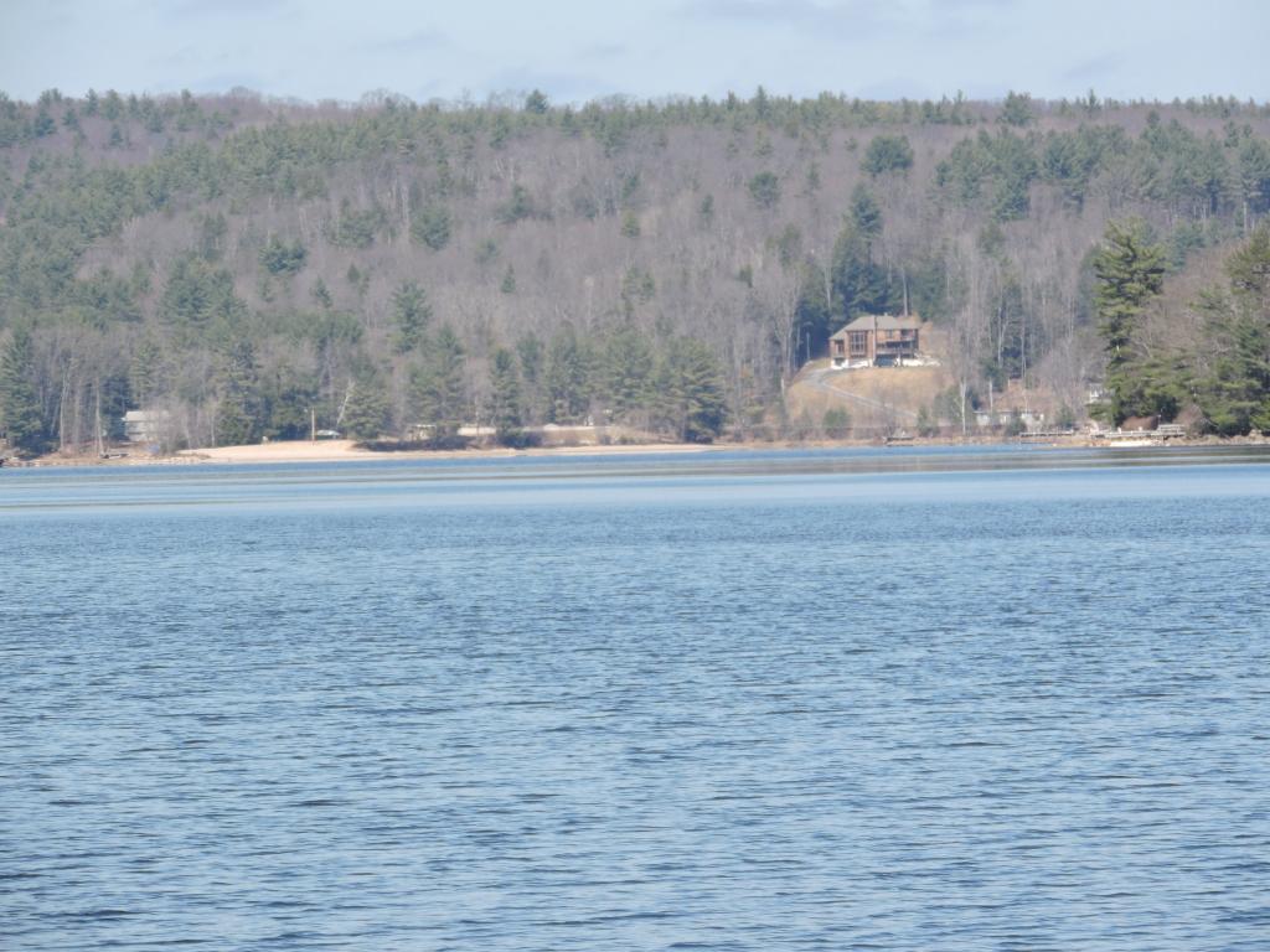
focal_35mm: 275
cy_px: 476
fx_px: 10089
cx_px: 635
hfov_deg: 7.2
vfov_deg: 5.4
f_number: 4.7
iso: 100
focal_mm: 49.1
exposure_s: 1/400
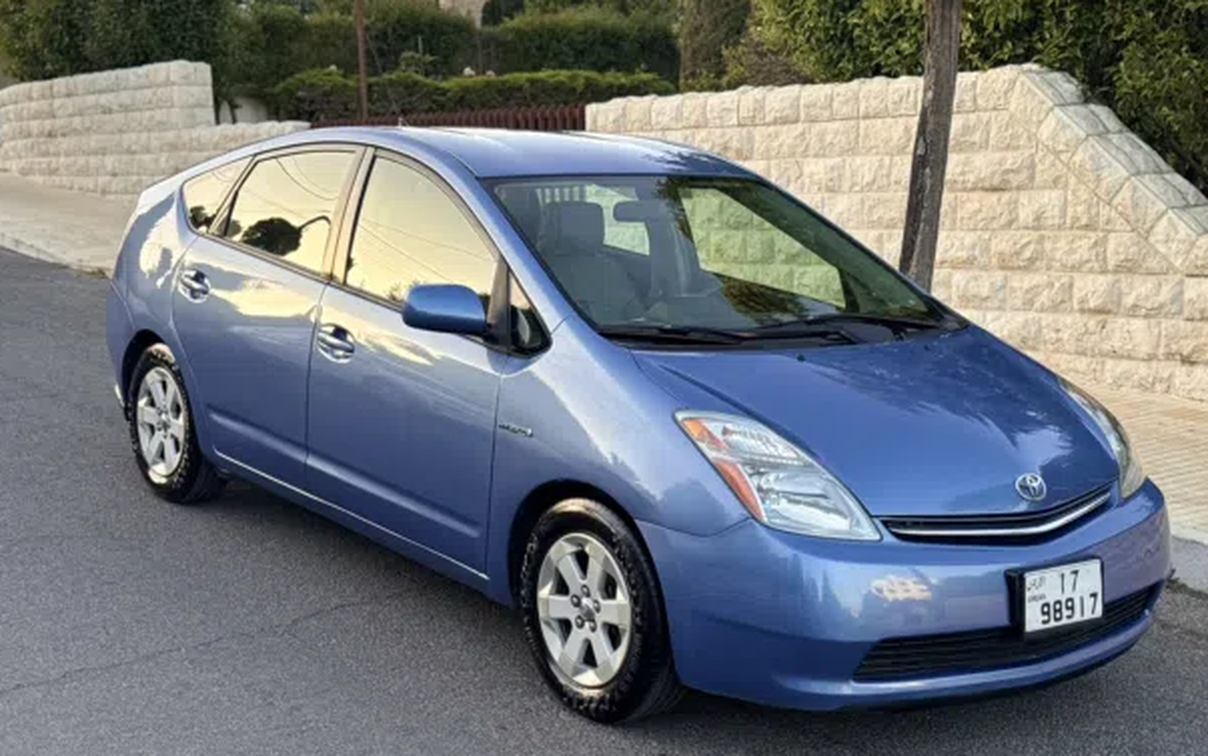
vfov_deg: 23.9
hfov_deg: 37.5
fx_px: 1778
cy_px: 473
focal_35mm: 54
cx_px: 579
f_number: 1.78
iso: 64
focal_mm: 6.76
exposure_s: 1/765
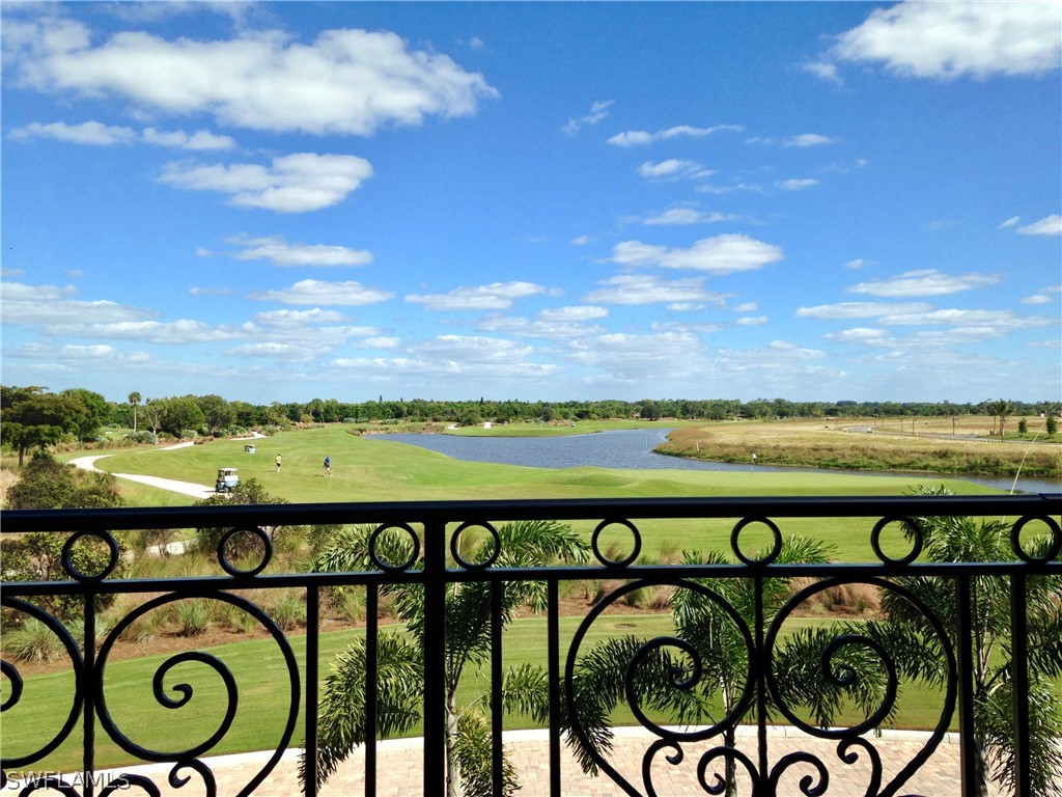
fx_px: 1012
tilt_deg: -1.1
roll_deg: +1.8
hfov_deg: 55.4
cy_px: 398
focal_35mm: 33
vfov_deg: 42.9
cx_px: 531
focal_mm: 4.12
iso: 50
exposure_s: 1/1550
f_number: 2.4
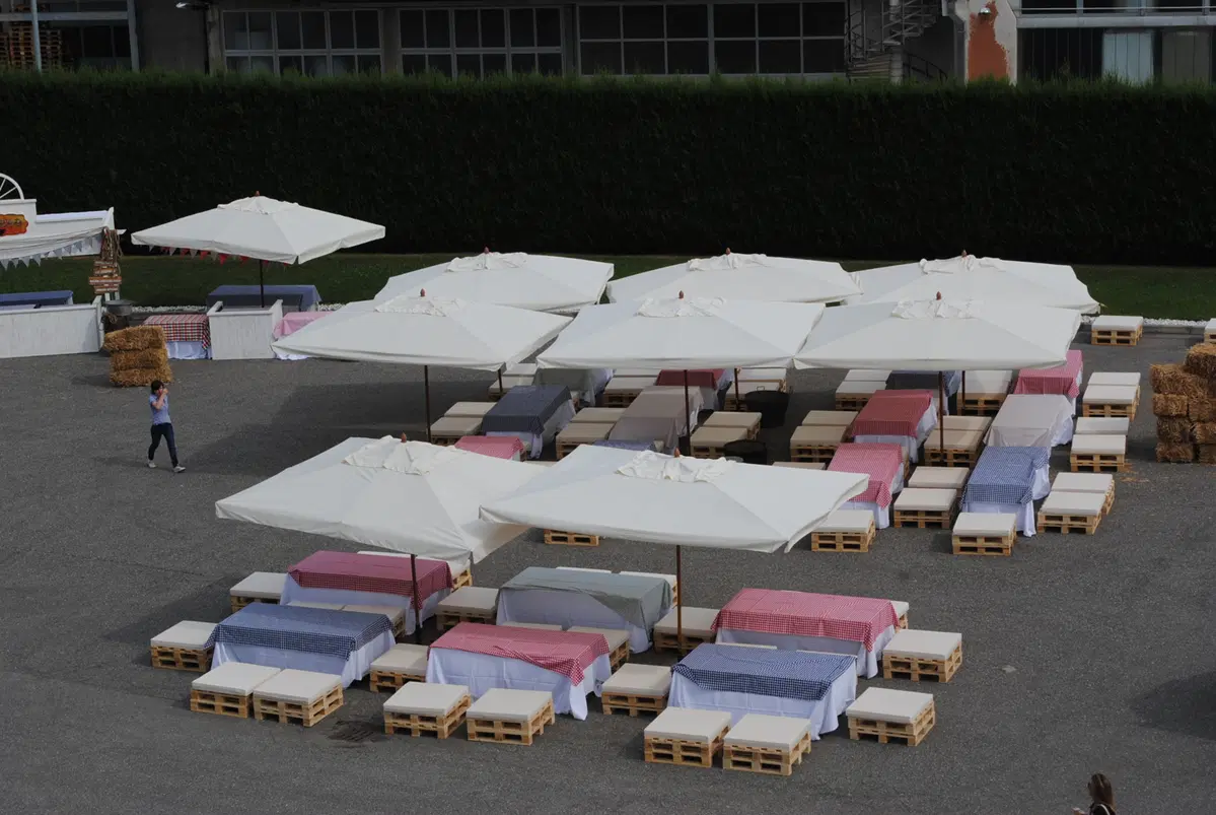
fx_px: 2790
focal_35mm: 82
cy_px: 408
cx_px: 608
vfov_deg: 16.6
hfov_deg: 24.6
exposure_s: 1/320
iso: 100
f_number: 9
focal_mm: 55
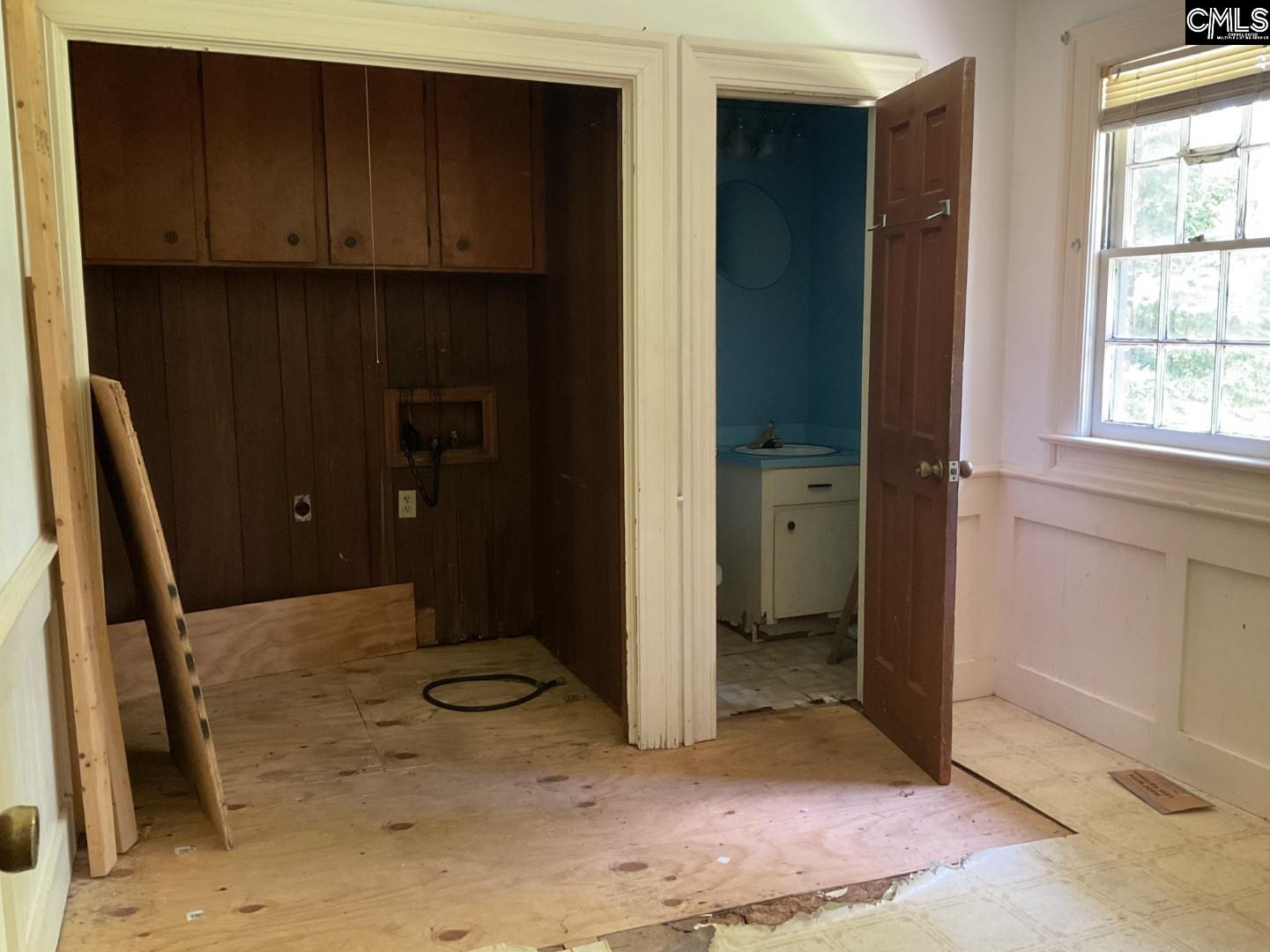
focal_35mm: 29
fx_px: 1064
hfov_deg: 61.7
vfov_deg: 48.2
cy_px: 476
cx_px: 635
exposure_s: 1/40
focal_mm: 3
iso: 250
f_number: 1.8
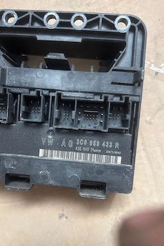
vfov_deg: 65.4
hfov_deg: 46.1
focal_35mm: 28
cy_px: 132
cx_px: 65
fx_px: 191
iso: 800
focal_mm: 6.76
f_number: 1.78
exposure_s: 1/59
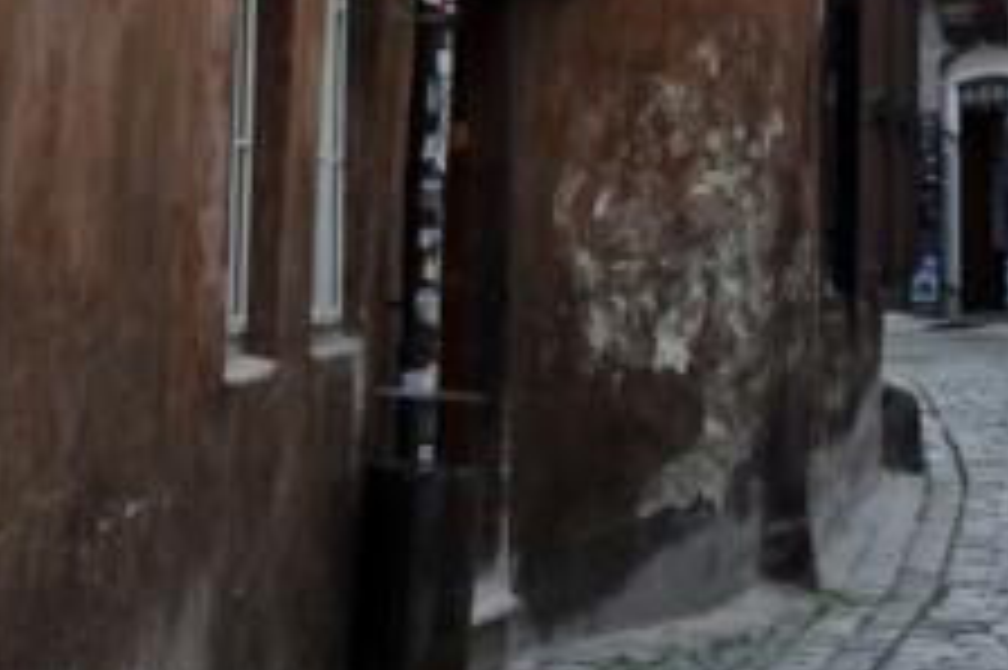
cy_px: -562
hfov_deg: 12.2
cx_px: 878
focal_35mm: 168
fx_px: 4700
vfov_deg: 7.9
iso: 200
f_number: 4
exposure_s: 1/50
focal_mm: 18.63
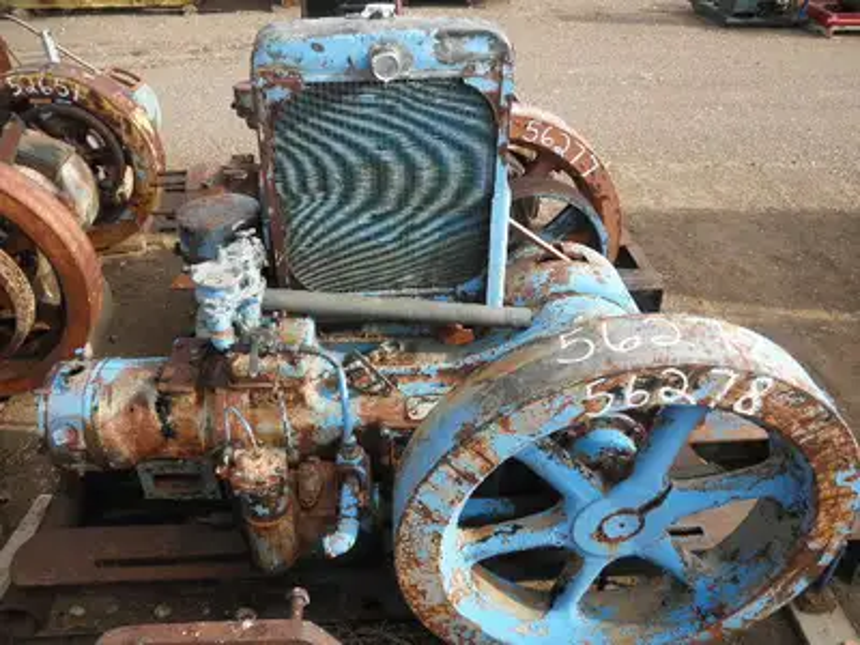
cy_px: 322
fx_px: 696
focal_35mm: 28
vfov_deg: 49.7
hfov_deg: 63.4
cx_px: 430
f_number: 3
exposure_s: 1/400
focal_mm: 5
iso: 64
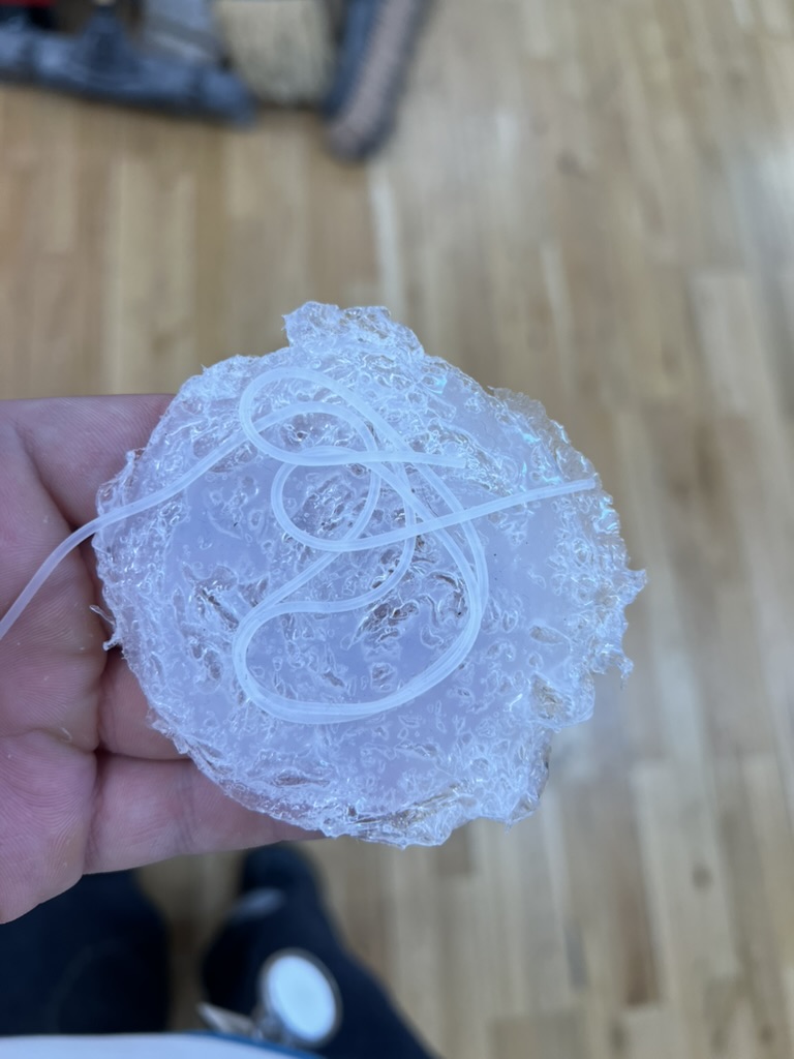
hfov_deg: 53.1
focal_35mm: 26
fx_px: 795
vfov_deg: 67.3
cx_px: 397
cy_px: 530
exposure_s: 1/62
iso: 40
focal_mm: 5.7
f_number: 1.5
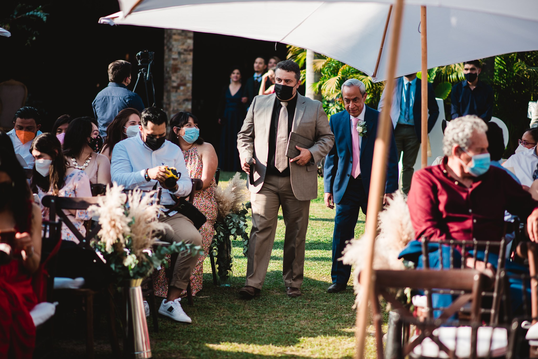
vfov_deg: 16.1
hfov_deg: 23.9
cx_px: 269
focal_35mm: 85
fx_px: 1271
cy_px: 180
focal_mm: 85
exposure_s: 1/2000
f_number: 2.5
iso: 80
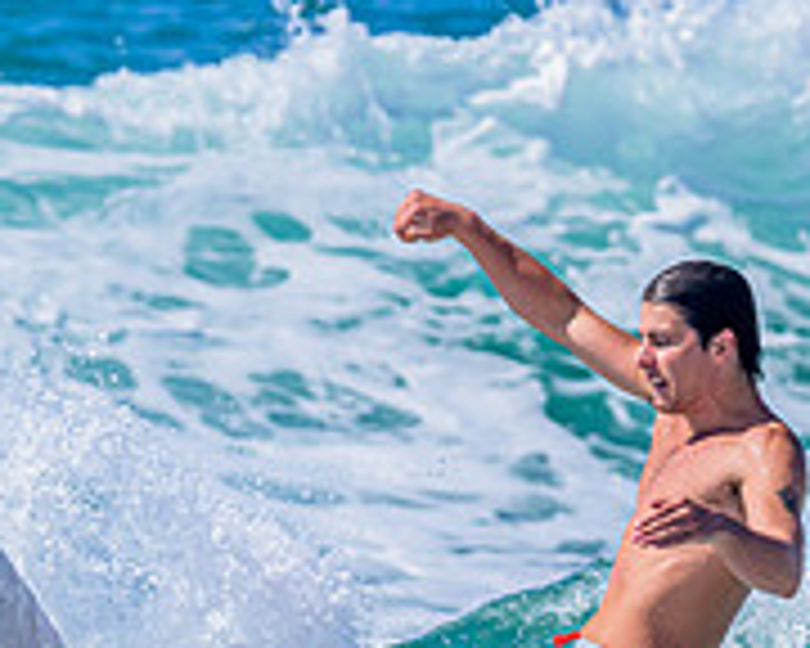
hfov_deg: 1.2
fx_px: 37901
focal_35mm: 1581
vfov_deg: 1.0
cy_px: 799
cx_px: 642
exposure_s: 1/2000
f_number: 11
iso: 1100
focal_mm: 500
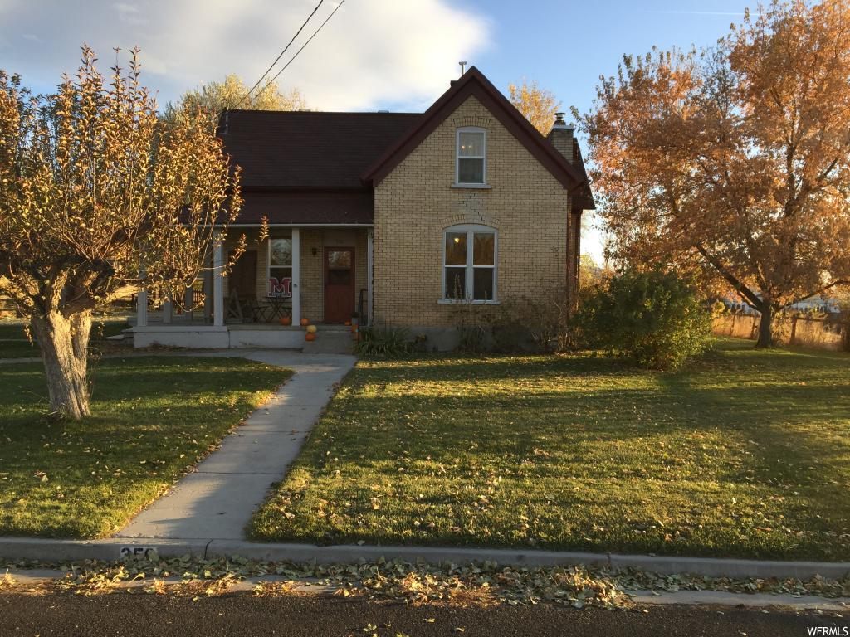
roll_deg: -0.1
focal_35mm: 29
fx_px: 712
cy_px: 318
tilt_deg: -2.2
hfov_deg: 61.7
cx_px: 425
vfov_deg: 48.2
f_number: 2.2
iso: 32
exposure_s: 1/366
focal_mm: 4.15
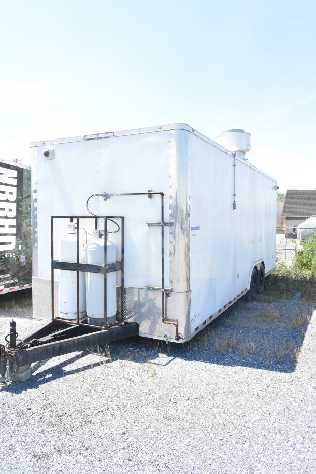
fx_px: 355
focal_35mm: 27
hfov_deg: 48.0
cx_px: 158
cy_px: 237
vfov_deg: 67.4
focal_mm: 18
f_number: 11
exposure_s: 1/500
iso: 1600
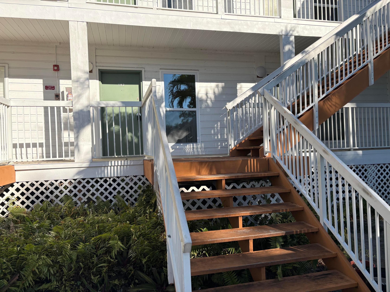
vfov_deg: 53.1
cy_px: 146
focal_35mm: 26
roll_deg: +2.6
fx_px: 293
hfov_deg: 67.3
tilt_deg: -2.2
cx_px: 195
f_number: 1.6
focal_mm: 5.96
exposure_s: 1/3279
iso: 64
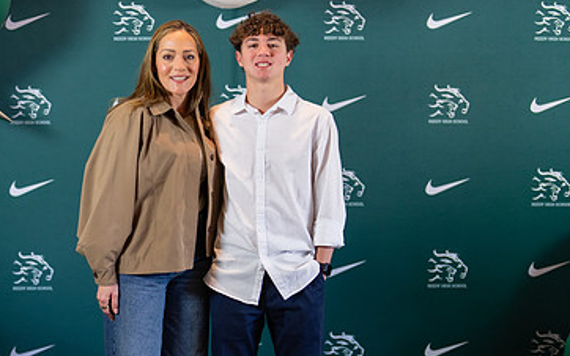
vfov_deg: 14.3
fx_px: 1413
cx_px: 165
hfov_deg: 22.7
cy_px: 264
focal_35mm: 91
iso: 500
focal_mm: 50
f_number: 1.2
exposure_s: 1/400
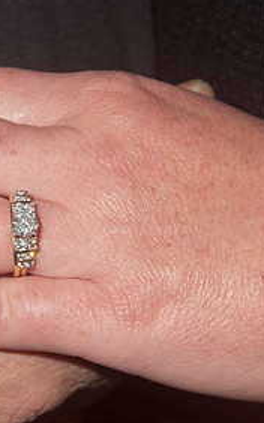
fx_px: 4886
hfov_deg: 3.1
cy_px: 260
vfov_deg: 5.0
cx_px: -38
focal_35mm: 424
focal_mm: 135
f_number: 9
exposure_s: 1/30
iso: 100
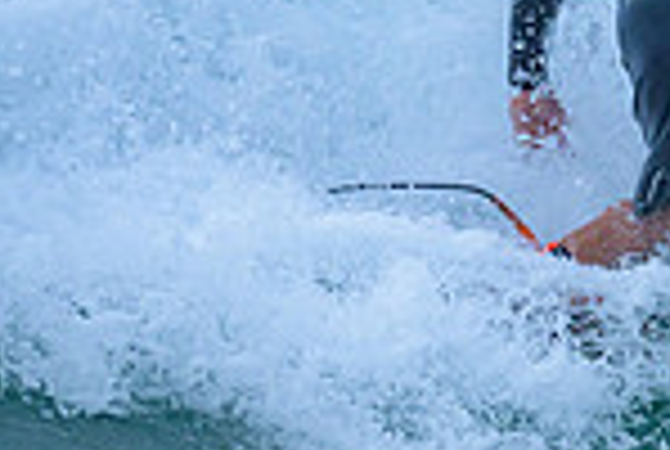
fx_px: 79534
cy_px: -141
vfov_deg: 0.3
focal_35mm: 4265
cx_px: 741
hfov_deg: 0.5
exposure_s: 1/3200
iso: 360
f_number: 6.3
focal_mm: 800
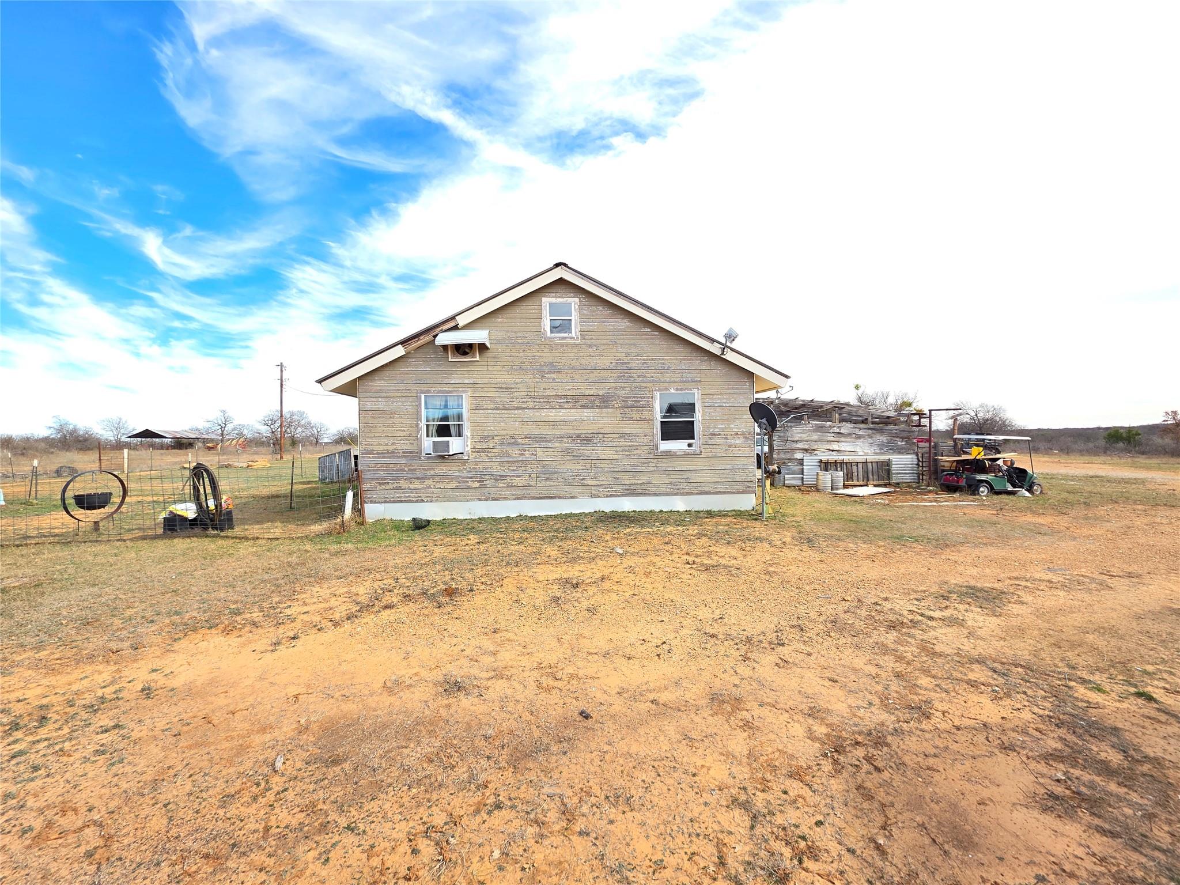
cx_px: 590
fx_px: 443
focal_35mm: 13
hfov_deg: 106.2
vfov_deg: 89.9
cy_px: 442
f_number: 1.9
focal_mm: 2.2
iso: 40
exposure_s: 1/547
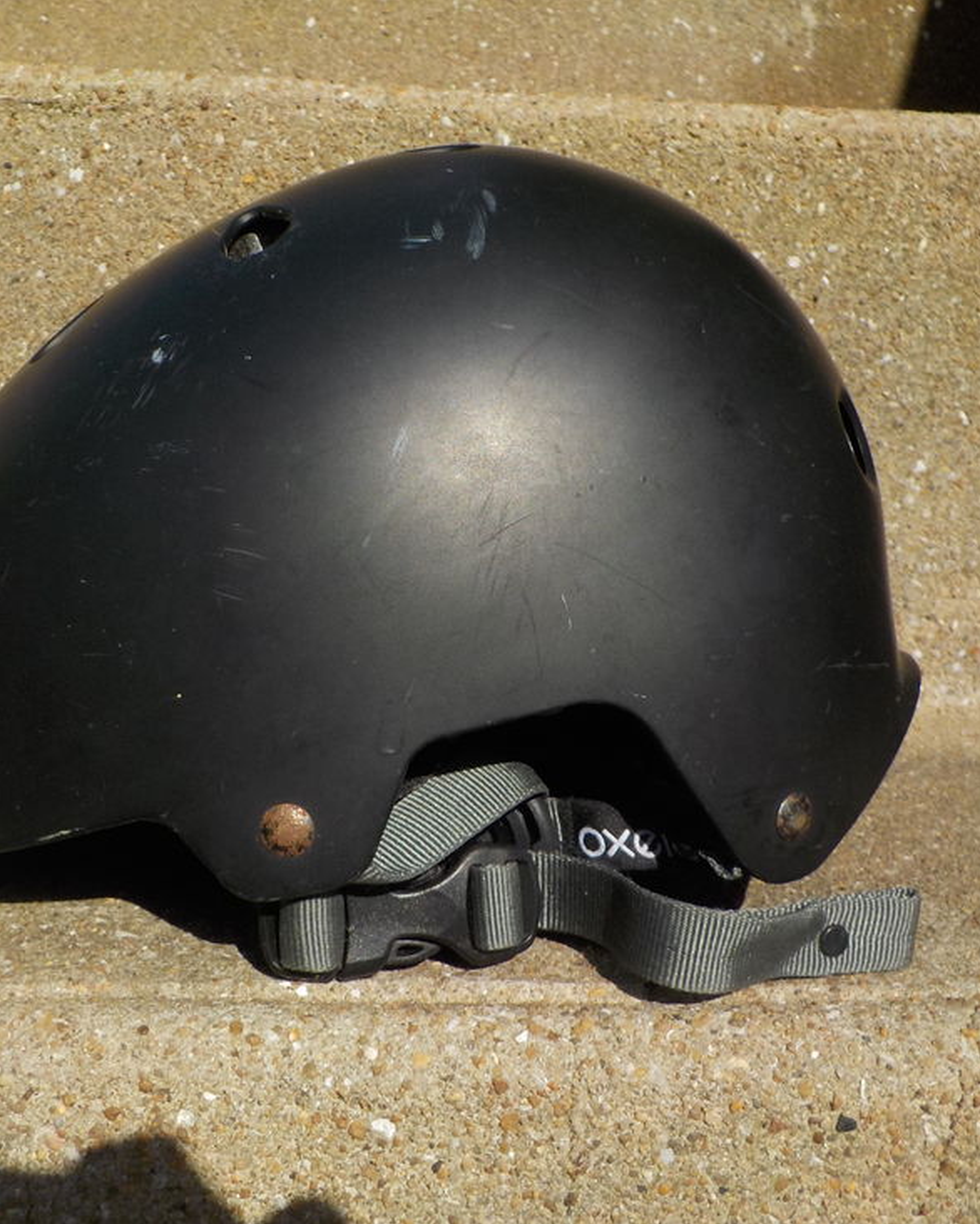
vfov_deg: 45.8
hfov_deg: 37.3
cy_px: 599
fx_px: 1450
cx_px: 513
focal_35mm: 40
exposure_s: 1/1250
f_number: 3.3
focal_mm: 4.1
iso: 125
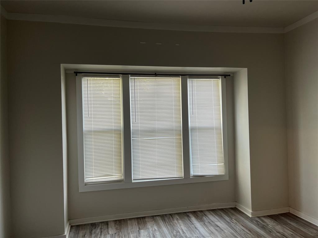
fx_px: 239
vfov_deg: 53.1
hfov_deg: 67.3
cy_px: 119
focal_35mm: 26
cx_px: 159
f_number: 1.6
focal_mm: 5.1
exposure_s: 1/60
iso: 80
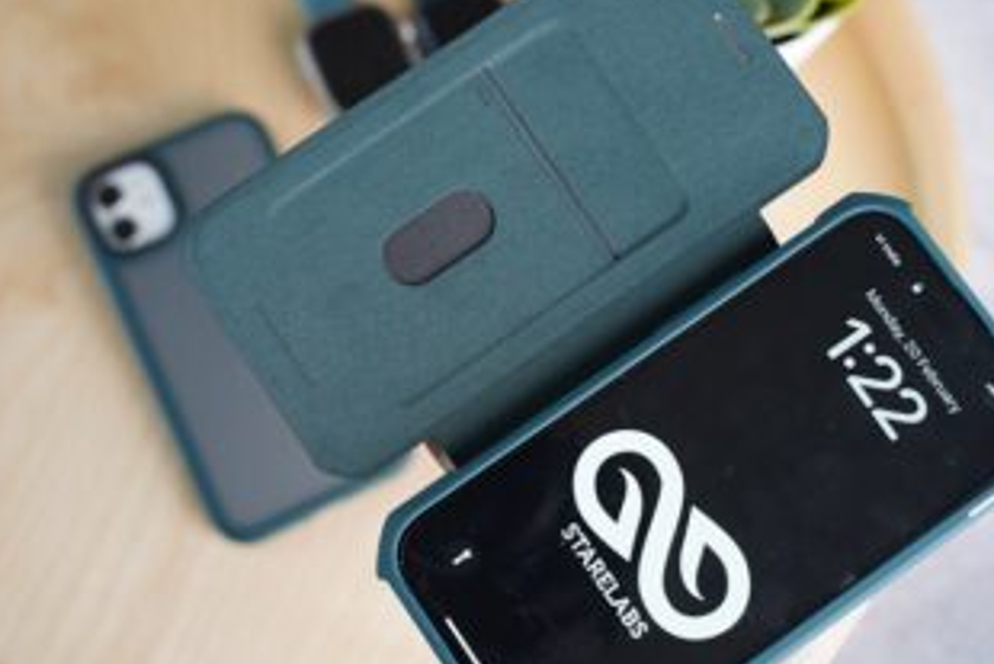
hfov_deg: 40.3
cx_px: 455
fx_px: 1354
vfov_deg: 27.5
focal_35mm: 49
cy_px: 252
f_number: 4
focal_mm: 38
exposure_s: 1/160
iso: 1600
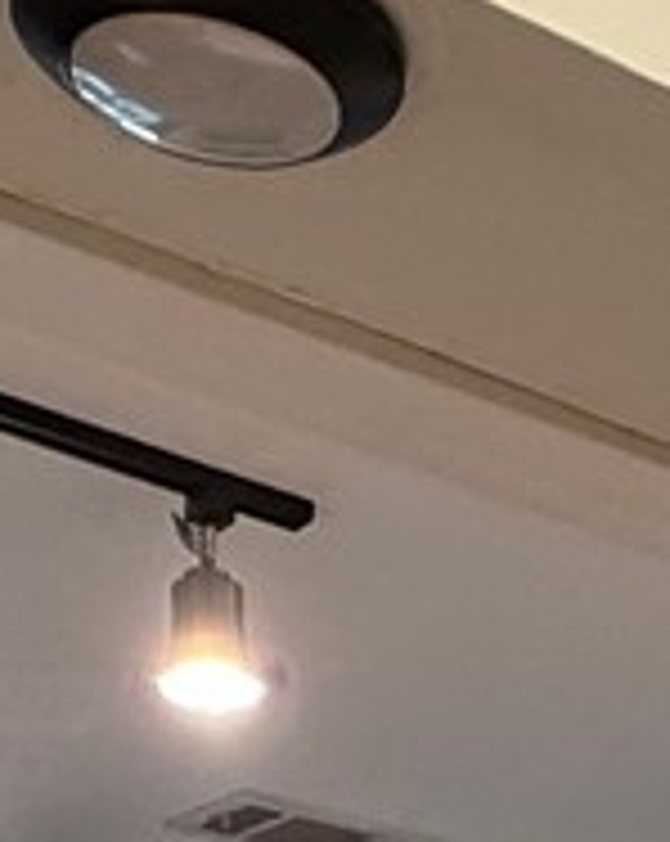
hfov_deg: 12.9
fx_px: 2907
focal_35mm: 117
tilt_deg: -5.9
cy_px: 1995
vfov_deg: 12.8
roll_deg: -2.7
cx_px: 706
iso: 400
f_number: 2.2
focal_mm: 2.22
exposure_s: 1/60
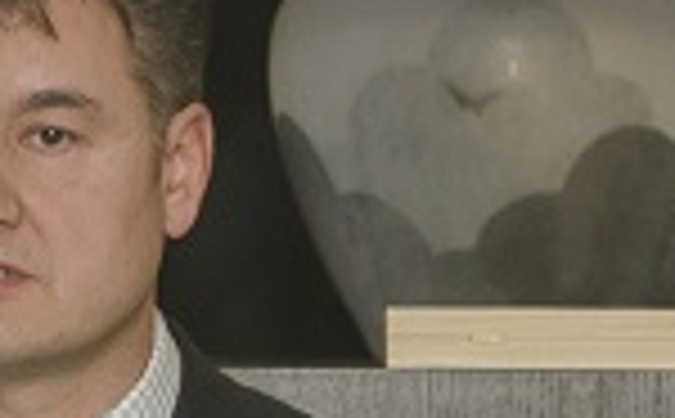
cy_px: 521
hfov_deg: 4.2
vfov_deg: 2.6
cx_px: -101
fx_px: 9251
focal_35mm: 504
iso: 400
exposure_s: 1/125
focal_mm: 92
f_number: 4.5
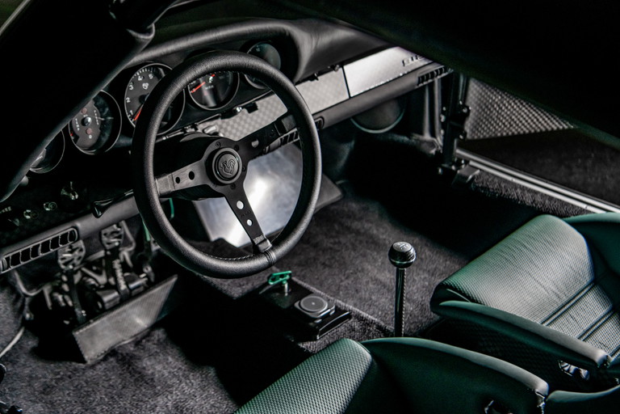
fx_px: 861
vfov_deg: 27.0
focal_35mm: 50
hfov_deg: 39.6
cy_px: 207
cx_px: 310
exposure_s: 1/30
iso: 640
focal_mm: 50
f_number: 4.5
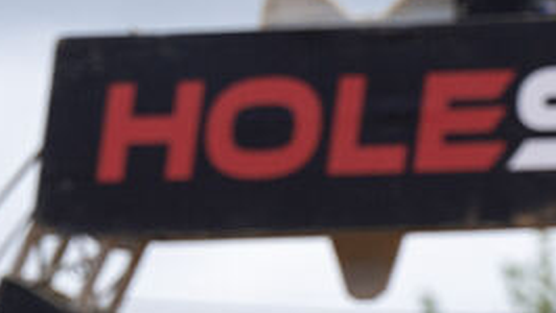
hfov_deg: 2.5
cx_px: 579
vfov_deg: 1.4
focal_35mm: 878
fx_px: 12952
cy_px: 751
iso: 200
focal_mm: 180
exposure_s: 1/1600
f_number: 5
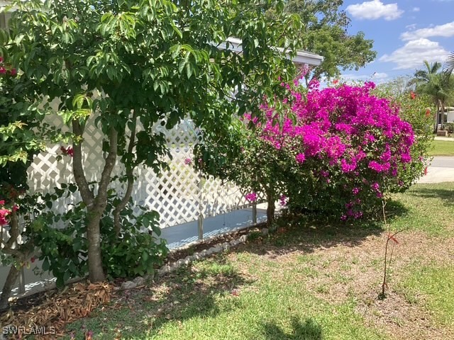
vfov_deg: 45.4
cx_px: 227
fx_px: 407
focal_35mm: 31
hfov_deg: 58.4
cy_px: 170
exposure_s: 1/604
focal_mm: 3.3
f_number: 2.4
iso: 25
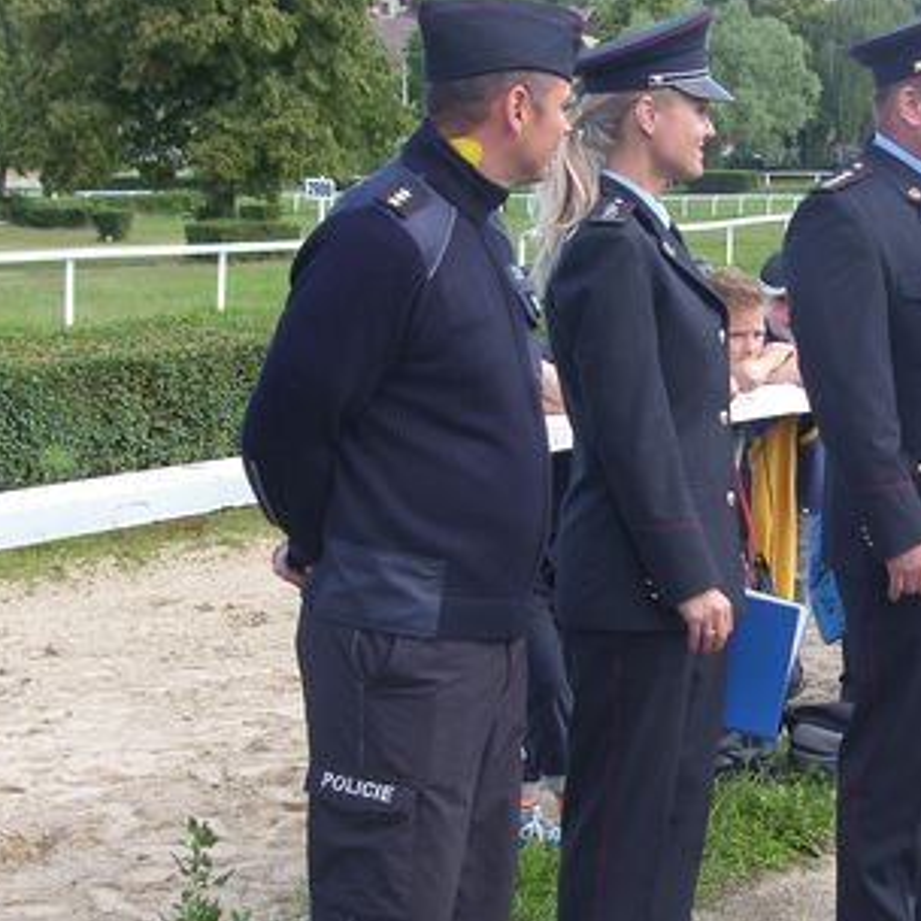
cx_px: 751
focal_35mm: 93
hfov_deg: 18.5
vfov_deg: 18.7
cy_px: 557
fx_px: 2799
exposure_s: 1/200
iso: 50
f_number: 4
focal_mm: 12.9
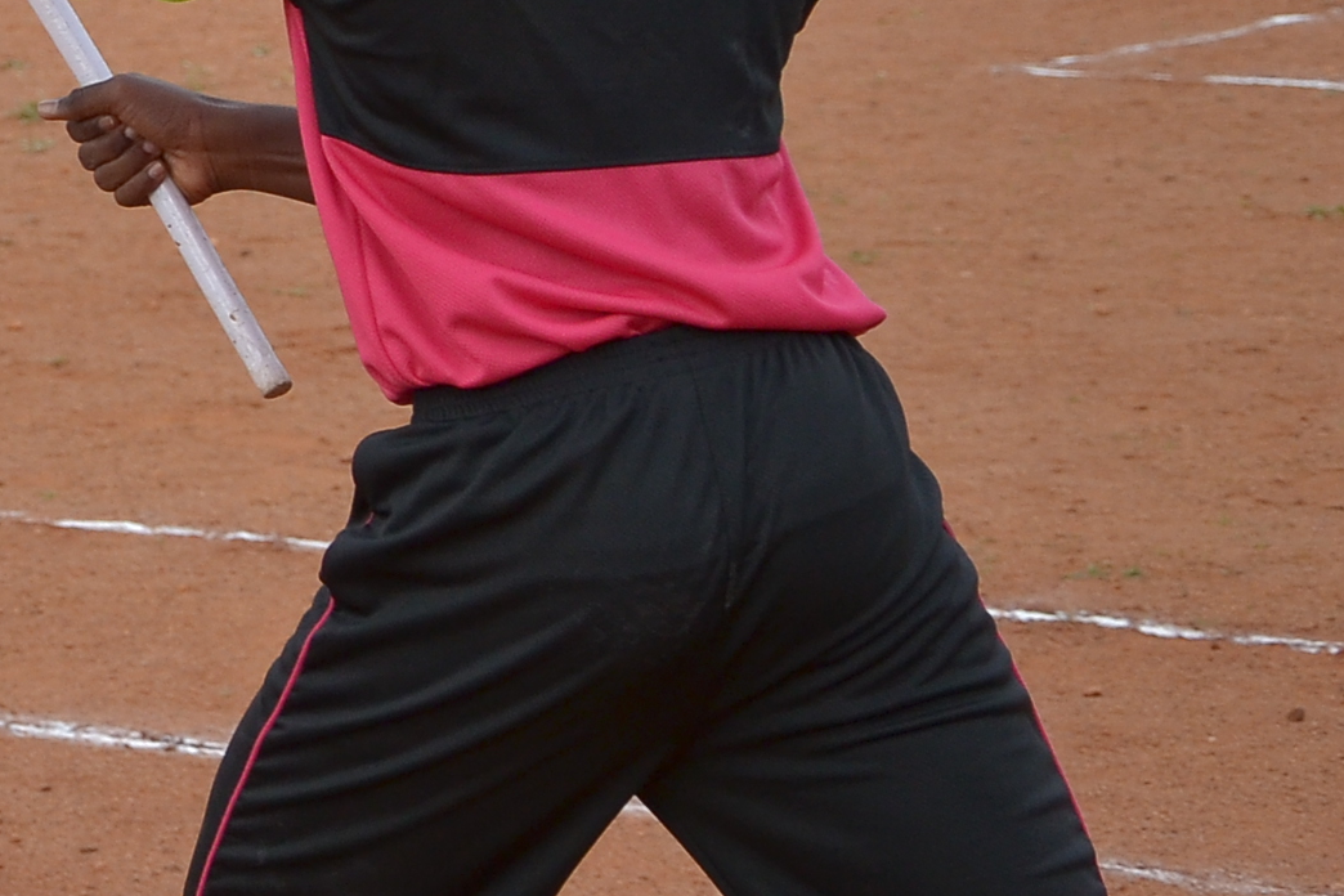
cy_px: -234
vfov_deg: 6.4
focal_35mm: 212
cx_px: -971
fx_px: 7914
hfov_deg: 9.3
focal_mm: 40
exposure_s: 1/400
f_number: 5.6
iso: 400
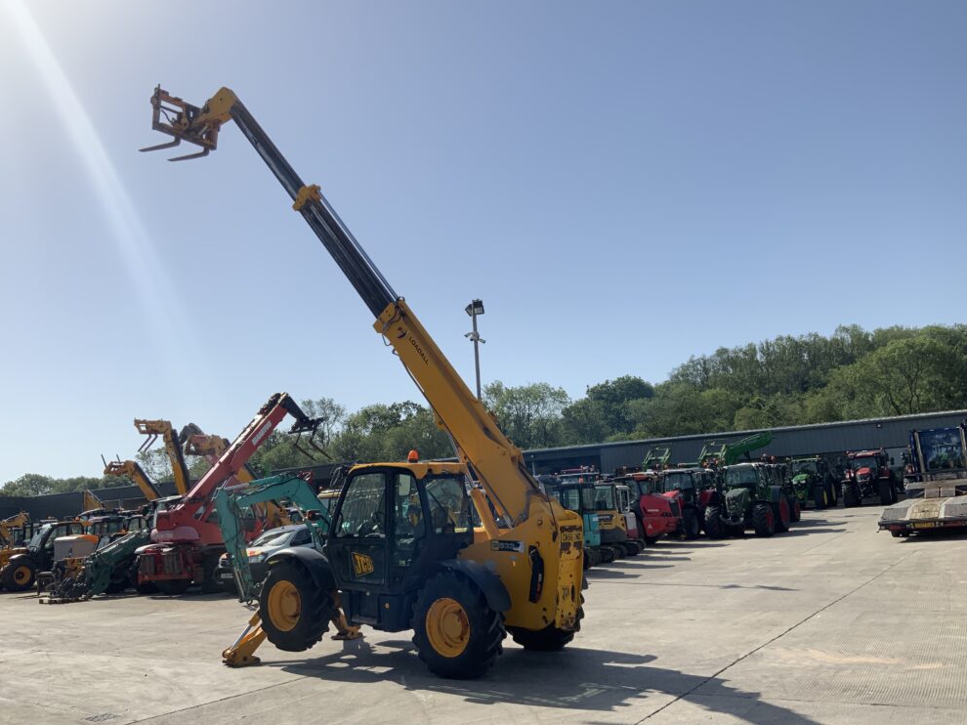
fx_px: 838
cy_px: 362
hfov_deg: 60.0
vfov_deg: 46.8
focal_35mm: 30
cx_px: 484
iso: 16
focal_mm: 3
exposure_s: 1/1577
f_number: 1.8
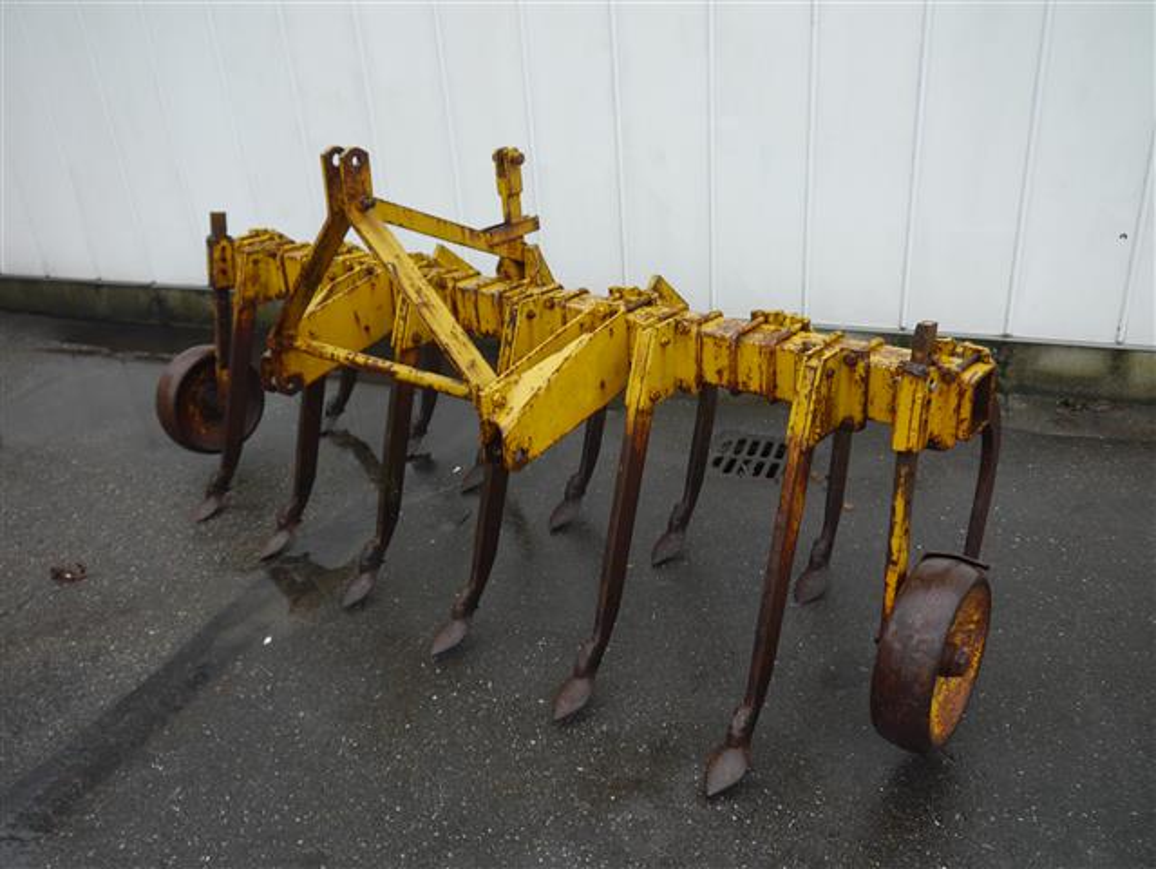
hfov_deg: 59.9
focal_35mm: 30
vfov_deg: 46.8
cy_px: 434
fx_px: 1002
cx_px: 578
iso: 400
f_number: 3.6
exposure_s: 1/60
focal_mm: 15
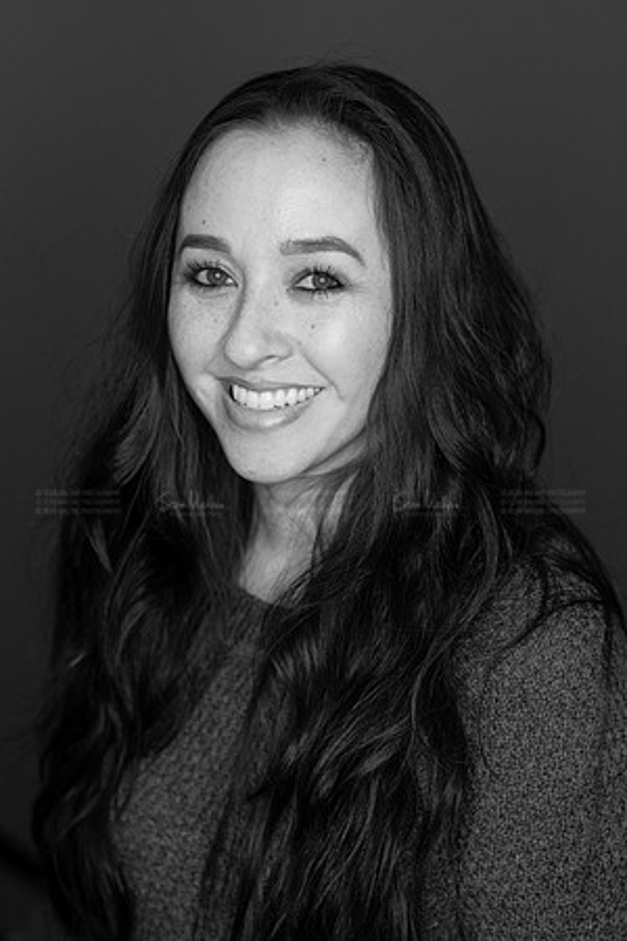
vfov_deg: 23.9
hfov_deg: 16.1
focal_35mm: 85
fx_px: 2220
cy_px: 470
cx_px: 314
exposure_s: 1/250
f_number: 3.5
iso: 2000
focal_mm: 85
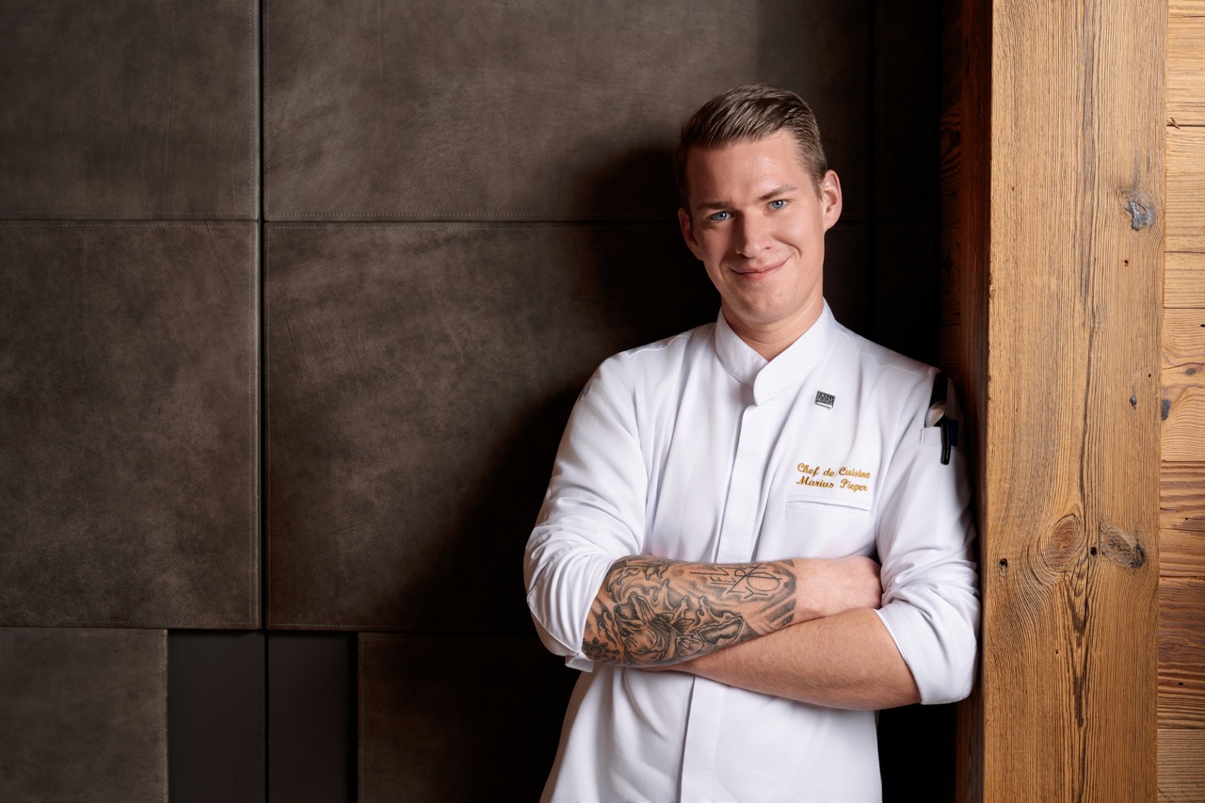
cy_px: 402
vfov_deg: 27.0
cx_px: 602
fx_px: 1673
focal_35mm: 50
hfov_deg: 39.6
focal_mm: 50
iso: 320
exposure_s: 1/160
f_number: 5.6
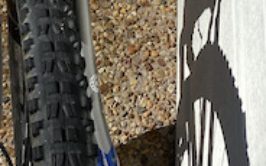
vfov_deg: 10.0
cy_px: -176
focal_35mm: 120
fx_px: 870
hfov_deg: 17.0
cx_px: 1
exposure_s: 1/3205
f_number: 1.8
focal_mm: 4.25
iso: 32
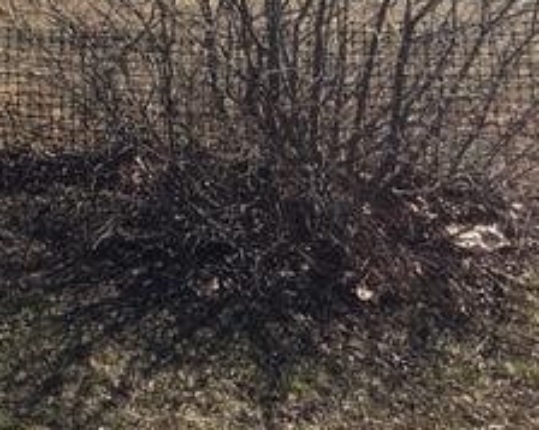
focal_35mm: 81
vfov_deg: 17.9
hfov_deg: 20.9
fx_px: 1292
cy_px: -108
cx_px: -207
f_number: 2.2
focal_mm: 4.15
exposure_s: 1/1709
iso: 25
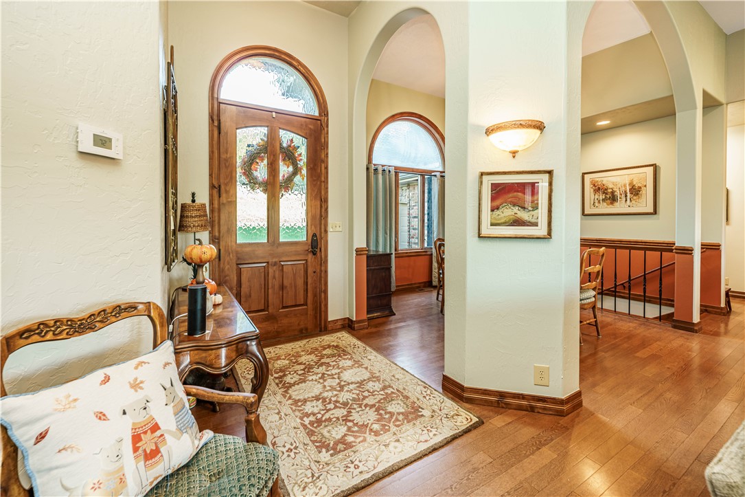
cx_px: 372
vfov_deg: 81.2
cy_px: 248
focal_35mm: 14
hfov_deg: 104.3
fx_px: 290
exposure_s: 1/8
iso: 200
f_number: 7.1
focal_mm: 14
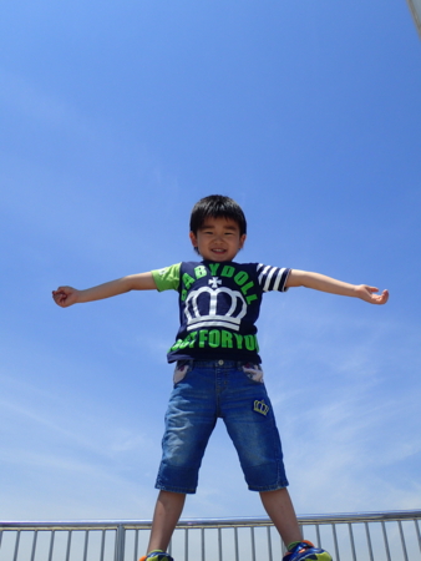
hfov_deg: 40.7
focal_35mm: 35
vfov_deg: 52.6
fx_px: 567
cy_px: 280
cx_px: 210
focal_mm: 6.42
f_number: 10
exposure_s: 1/200
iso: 100
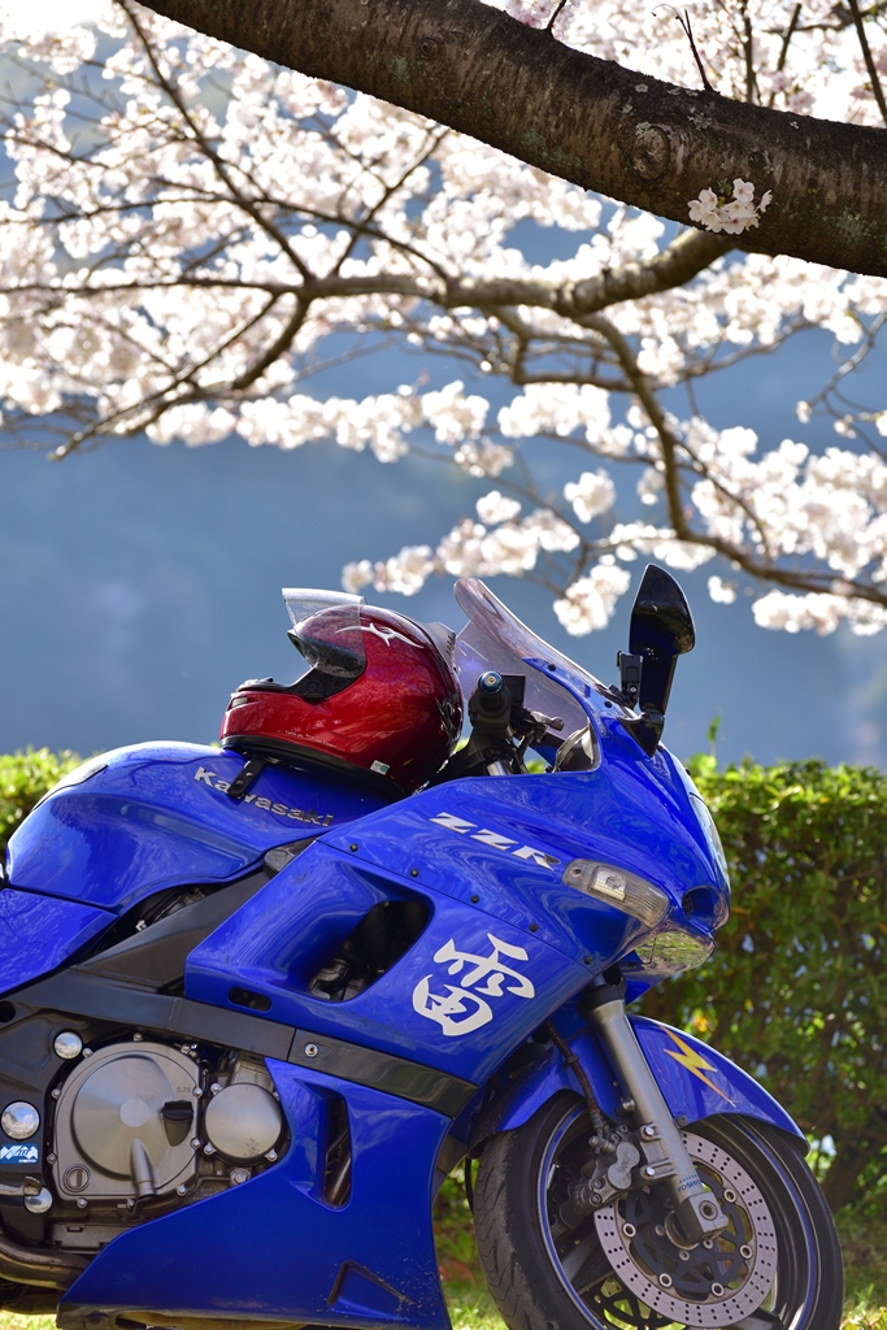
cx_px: 444
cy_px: 665
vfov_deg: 12.5
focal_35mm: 165
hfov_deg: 8.3
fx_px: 6096
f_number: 5.6
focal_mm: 165
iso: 200
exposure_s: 1/400
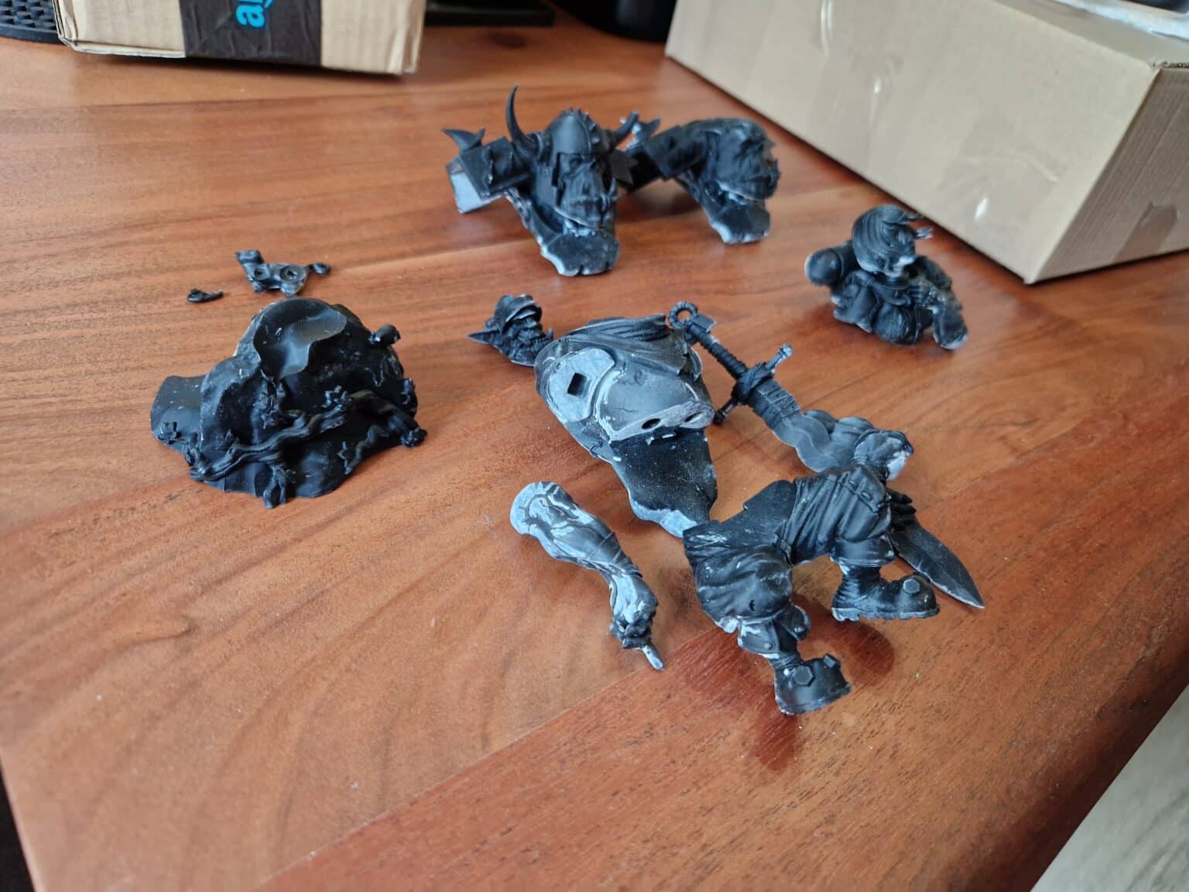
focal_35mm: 23
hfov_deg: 73.9
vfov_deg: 58.9
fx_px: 790
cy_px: 446
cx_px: 594
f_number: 1.8
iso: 400
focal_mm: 5.4
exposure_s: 1/100
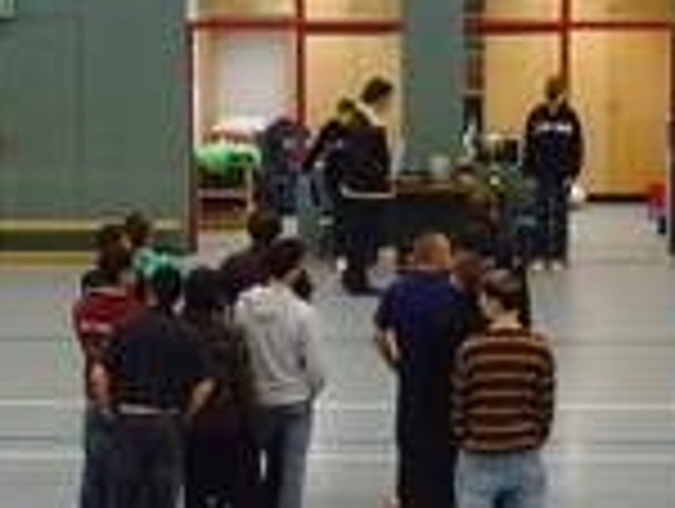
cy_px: 214
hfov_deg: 15.1
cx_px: 495
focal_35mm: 130
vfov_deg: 11.4
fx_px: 2539
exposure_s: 1/20
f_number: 3.5
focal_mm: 6.6
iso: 200
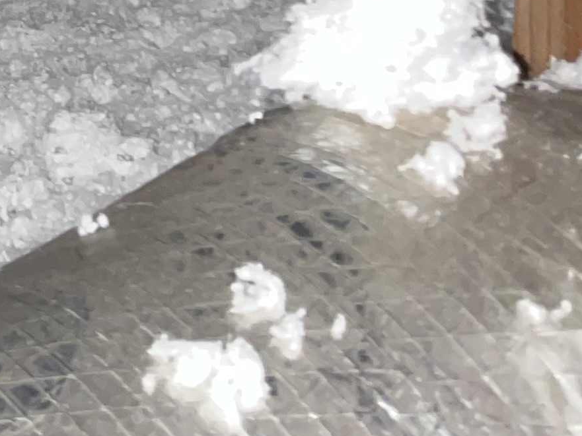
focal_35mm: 119
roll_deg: -3.6
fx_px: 2001
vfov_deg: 11.1
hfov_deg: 13.3
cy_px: -480
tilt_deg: -2.4
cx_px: -706
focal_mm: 5.1
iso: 50
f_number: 1.6
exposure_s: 1/4
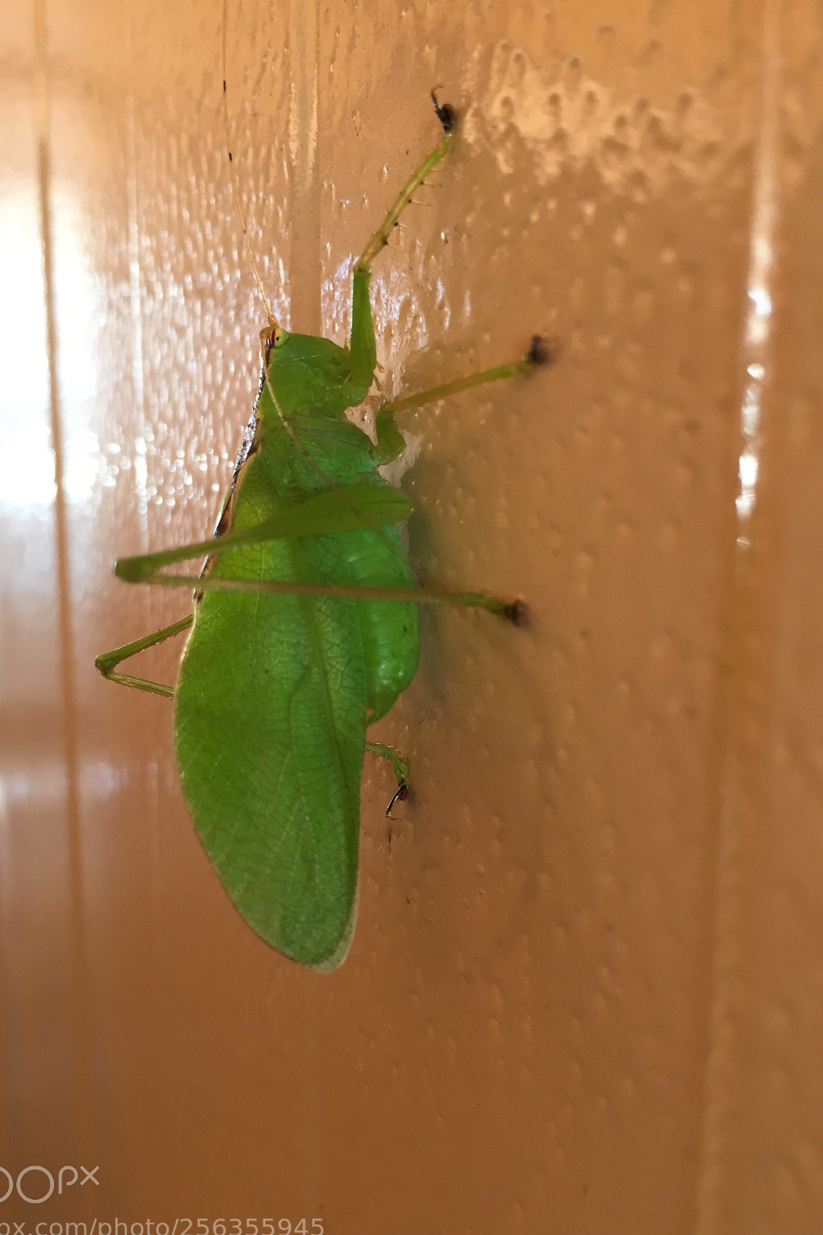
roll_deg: -0.3
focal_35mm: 32
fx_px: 1097
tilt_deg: -10.4
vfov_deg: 58.7
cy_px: 637
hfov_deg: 41.1
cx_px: 387
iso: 32
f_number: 2.2
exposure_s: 1/33
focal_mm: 4.15
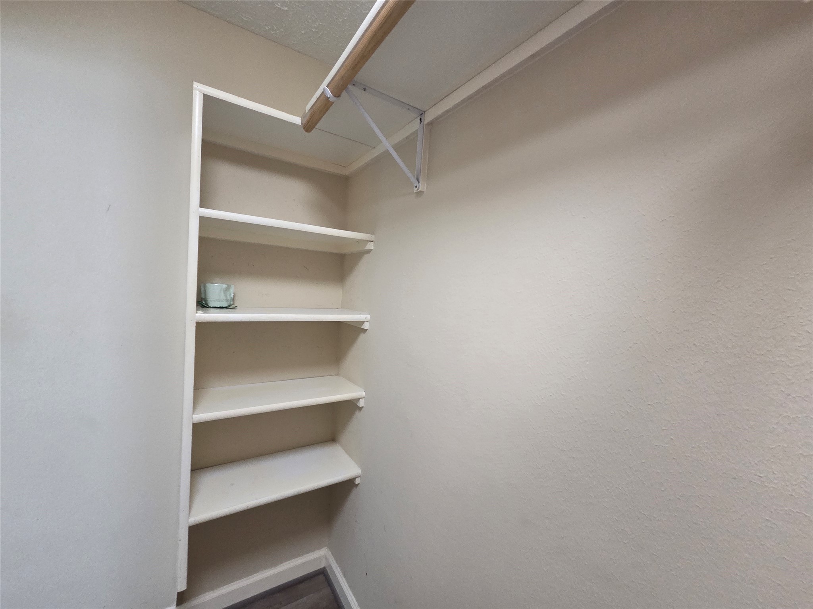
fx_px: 305
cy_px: 304
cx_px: 406
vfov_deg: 89.9
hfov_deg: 106.2
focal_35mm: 13
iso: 250
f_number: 2.2
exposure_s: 1/60
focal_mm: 2.2
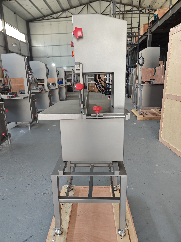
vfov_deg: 73.9
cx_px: 90
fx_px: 160
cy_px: 121
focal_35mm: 23
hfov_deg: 58.9
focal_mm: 8.7
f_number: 1.9
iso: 250
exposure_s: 1/50
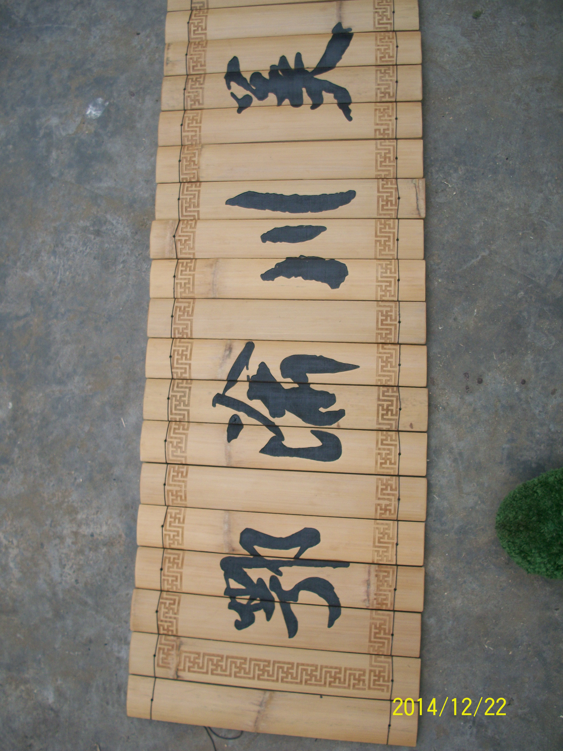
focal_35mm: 35
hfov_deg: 40.7
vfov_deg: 52.6
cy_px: 376
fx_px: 759
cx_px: 282
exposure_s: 1/40
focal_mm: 6.3
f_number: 3.1
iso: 80
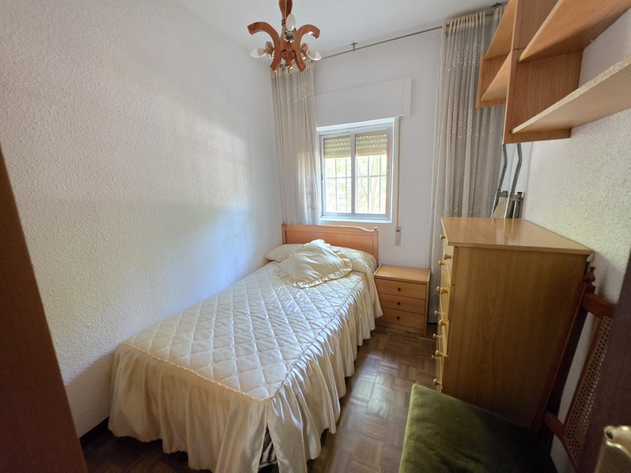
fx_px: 237
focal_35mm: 13
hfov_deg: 106.2
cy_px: 236
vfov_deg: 89.9
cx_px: 316
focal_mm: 2.2
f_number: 1.9
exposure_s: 1/33.3
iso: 1000
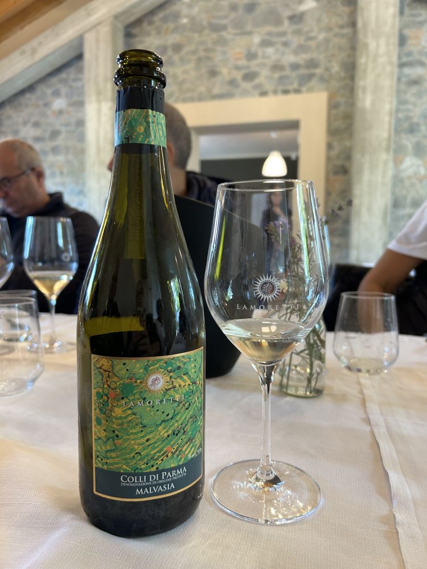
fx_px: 428
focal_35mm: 26
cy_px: 284
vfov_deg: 67.3
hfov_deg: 53.1
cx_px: 214
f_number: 1.5
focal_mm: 5.7
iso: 100
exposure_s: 1/50
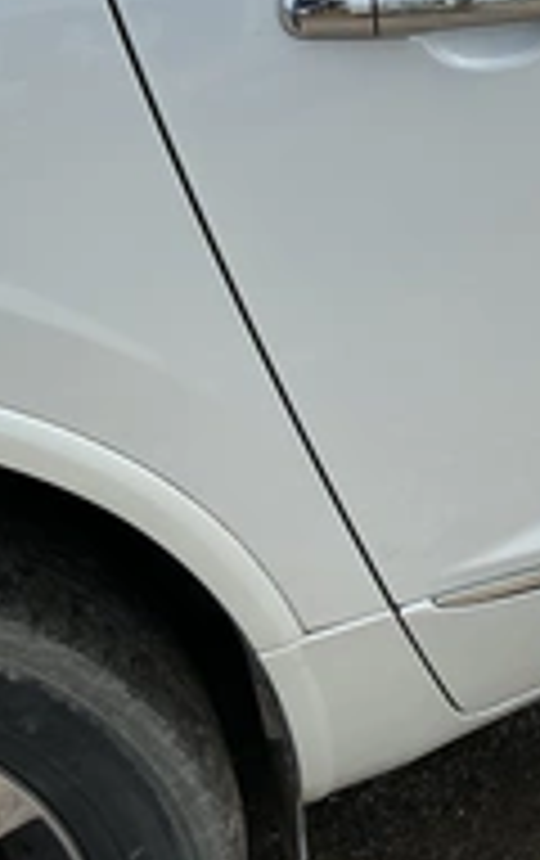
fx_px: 1454
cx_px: 711
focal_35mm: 62
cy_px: 279
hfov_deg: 19.3
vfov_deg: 32.6
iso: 25
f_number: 1.8
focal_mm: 3
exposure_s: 1/1626
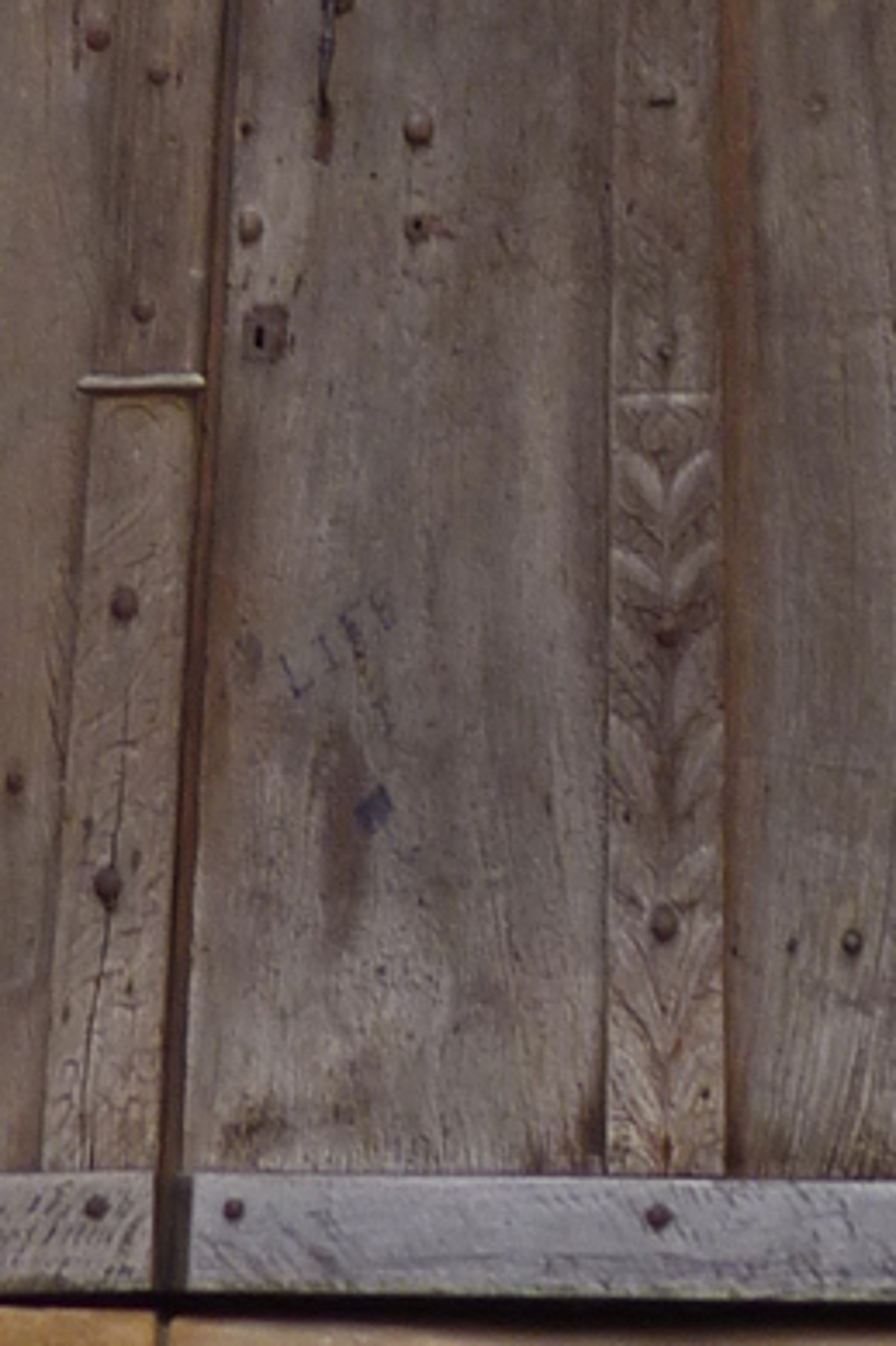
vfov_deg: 15.7
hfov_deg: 12.7
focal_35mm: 107
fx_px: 3998
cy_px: -1225
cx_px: 740
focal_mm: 4.1
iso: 80
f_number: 3.3
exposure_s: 1/100
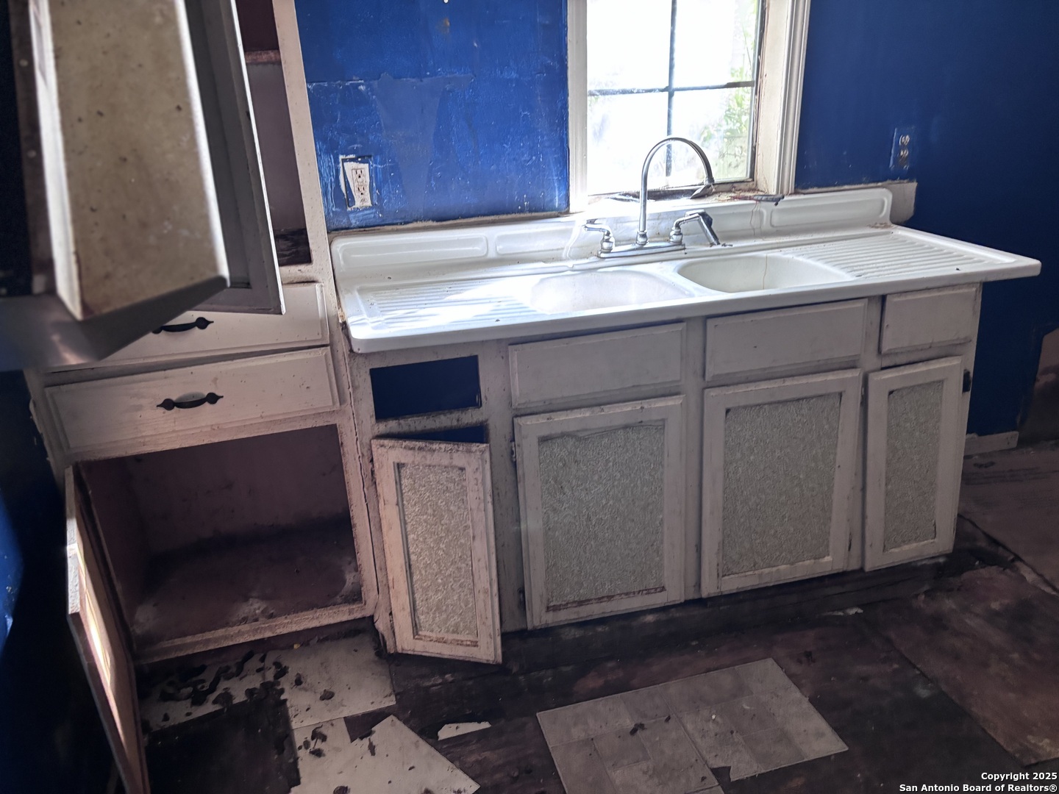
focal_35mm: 26
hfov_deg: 67.3
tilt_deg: -22.6
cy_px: 397
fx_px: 795
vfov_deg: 53.1
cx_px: 530
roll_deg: +2.2
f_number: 1.6
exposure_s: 1/60
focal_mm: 5.96
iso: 250
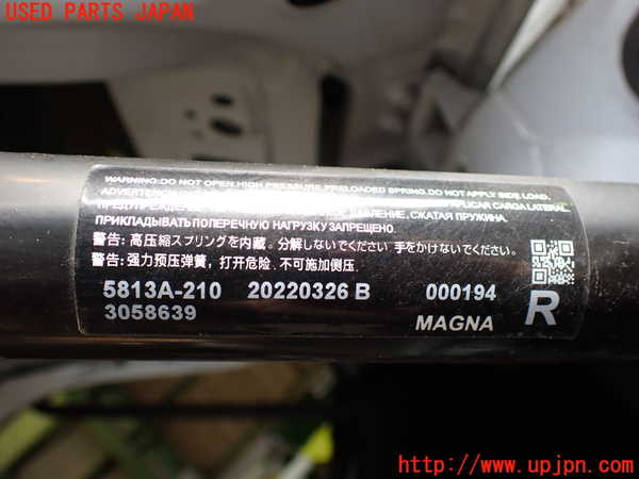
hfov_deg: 60.0
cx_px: 320
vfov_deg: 46.8
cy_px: 240
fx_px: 554
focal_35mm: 30
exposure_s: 1/125
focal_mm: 5.4
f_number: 2.3
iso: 200
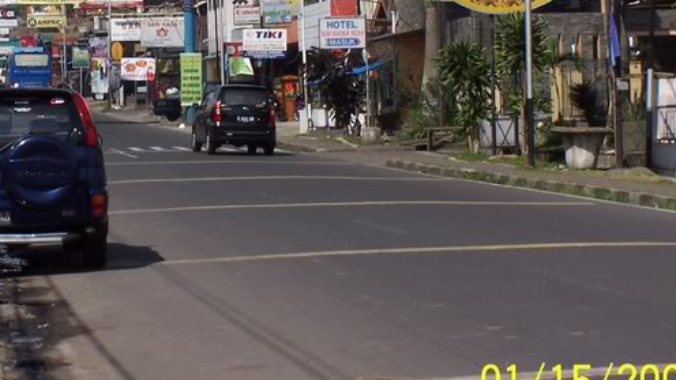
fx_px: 2581
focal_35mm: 144
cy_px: 75
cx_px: 222
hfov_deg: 14.9
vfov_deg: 8.4
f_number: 6.3
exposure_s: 1/500
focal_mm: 13.7
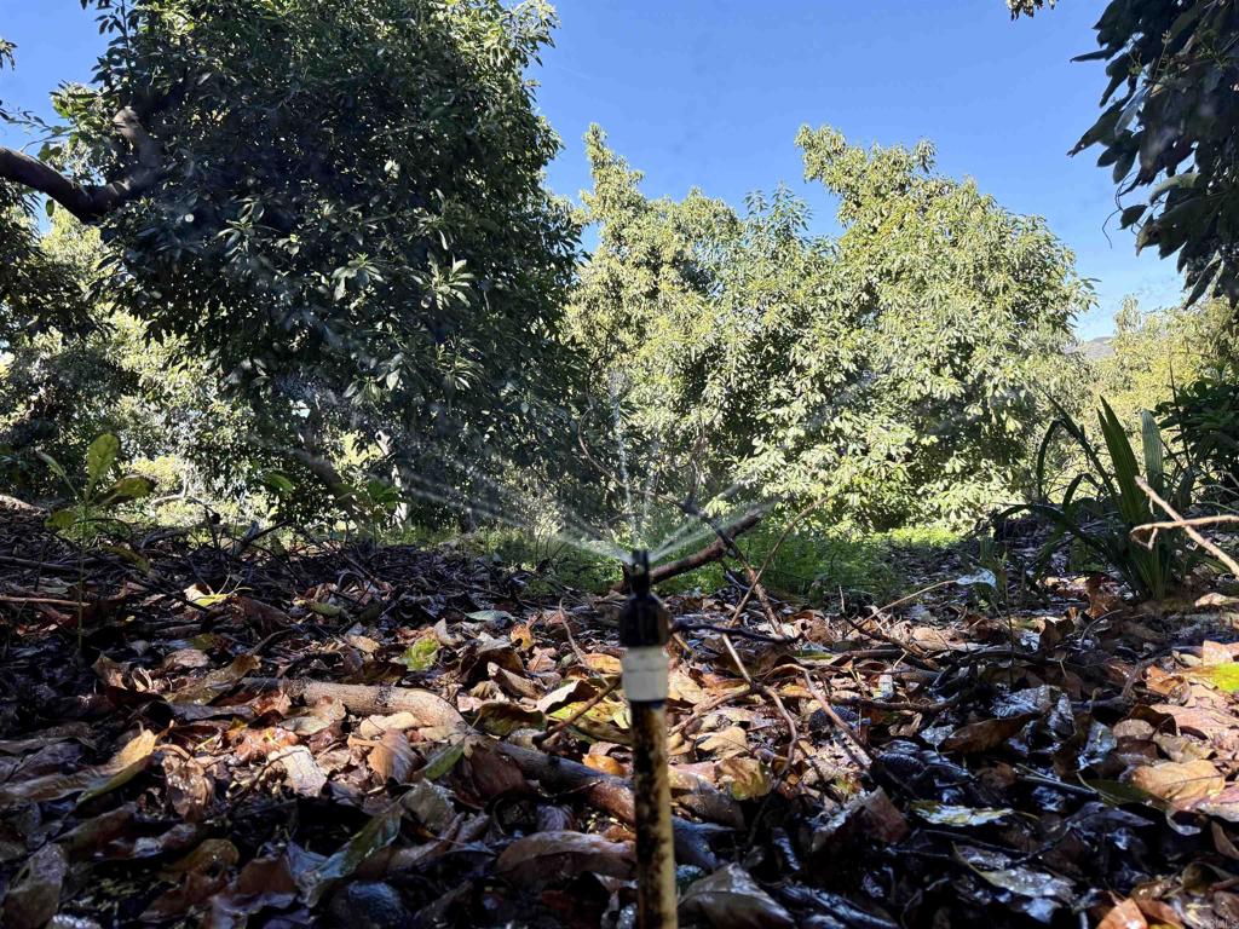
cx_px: 620
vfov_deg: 56.8
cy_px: 464
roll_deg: +10.6
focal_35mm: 24
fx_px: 859
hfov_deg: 71.6
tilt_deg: -2.0
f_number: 1.78
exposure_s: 1/1091
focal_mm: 6.76
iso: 100
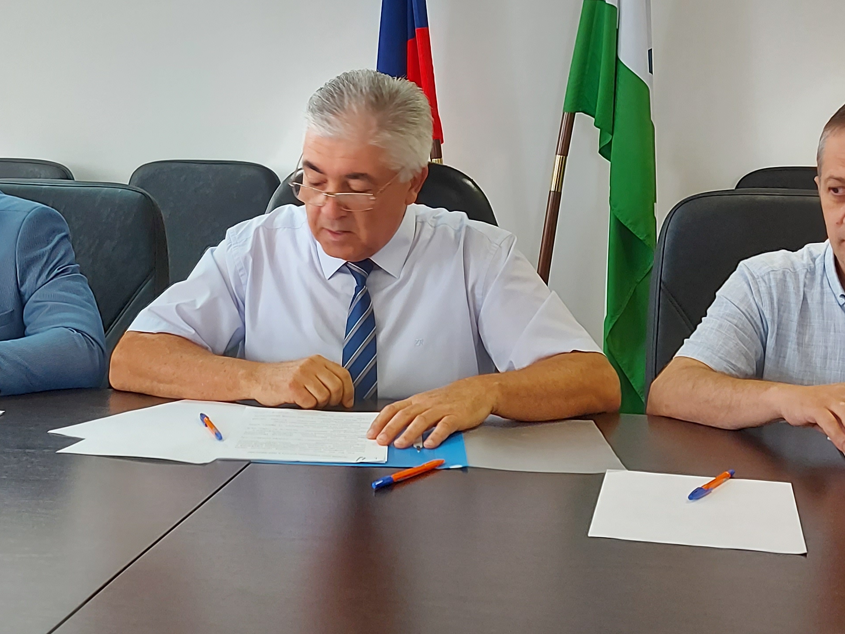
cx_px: 283
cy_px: 256
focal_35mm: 58
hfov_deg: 33.0
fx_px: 1416
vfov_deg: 25.2
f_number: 1.8
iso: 125
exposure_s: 1/50
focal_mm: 5.23
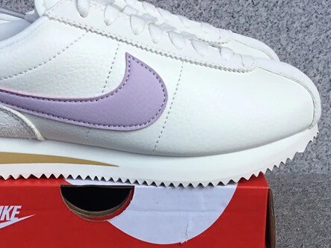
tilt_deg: -21.3
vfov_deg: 23.1
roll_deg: -0.5
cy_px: 173
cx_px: 132
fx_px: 602
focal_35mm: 63
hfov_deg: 30.6
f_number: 2.4
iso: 25
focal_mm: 3.3
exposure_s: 1/612
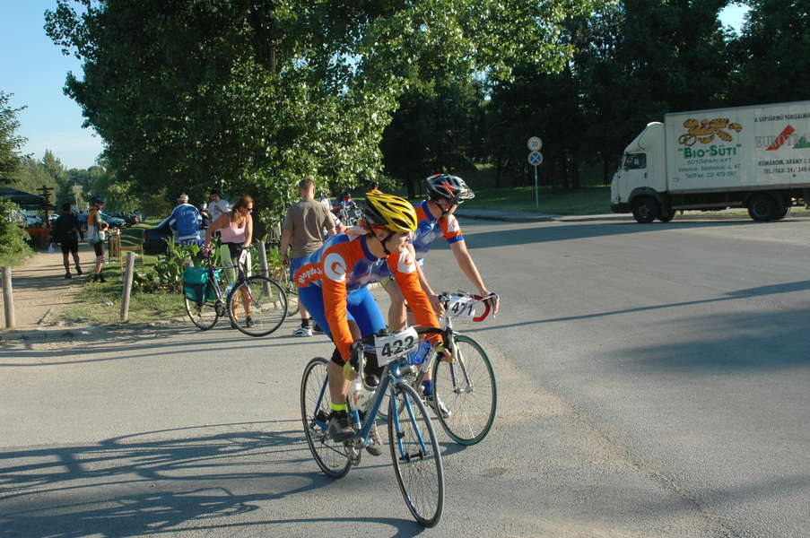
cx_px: 405
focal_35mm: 42
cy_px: 269
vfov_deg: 31.8
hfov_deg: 46.4
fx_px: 944
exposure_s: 1/250
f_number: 9.5
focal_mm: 28
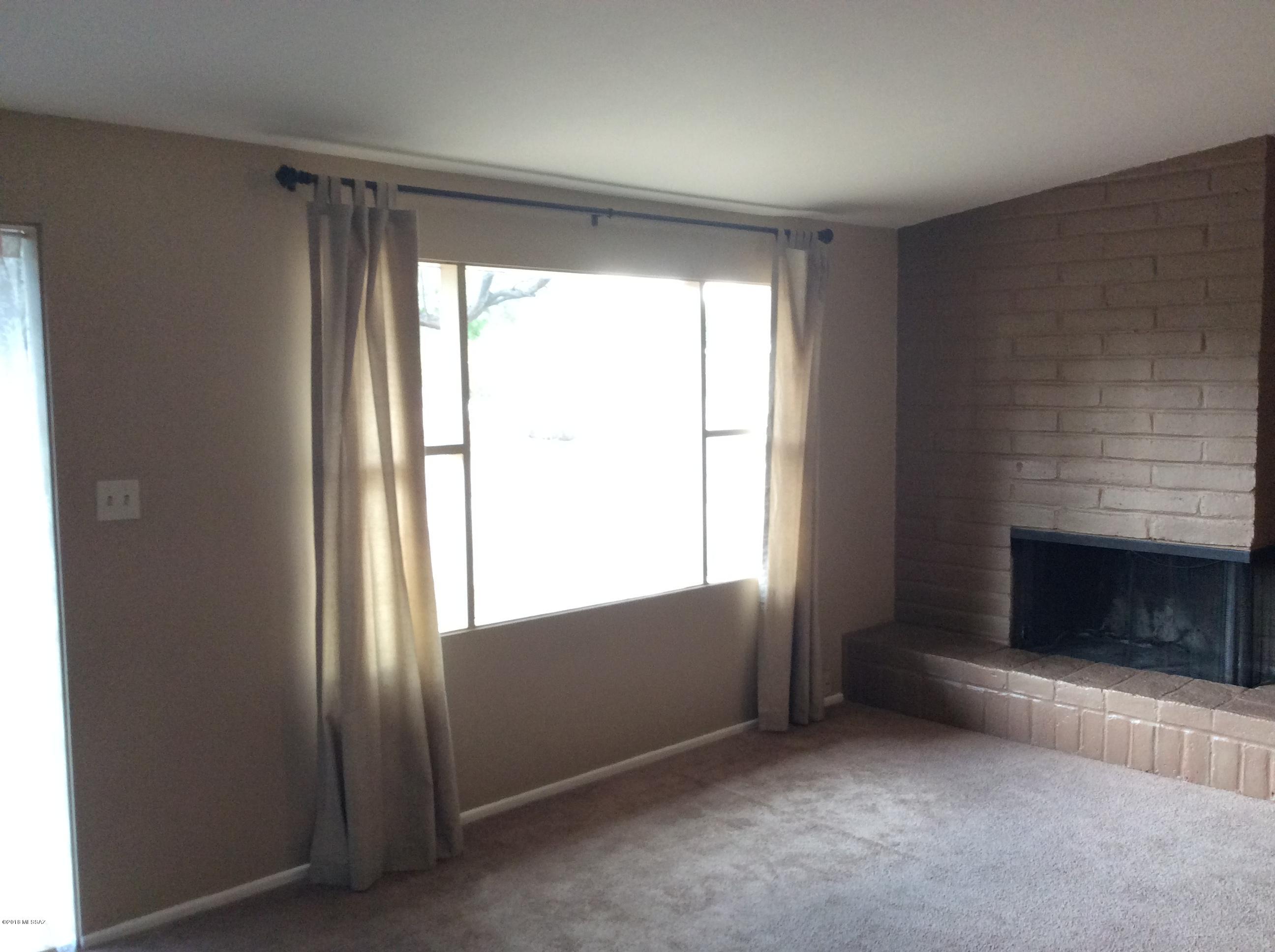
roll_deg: -0.5
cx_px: 638
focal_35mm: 32
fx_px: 1177
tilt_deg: -5.5
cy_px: 476
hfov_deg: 56.9
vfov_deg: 44.1
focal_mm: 3.3
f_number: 2.4
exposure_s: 1/24
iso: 100
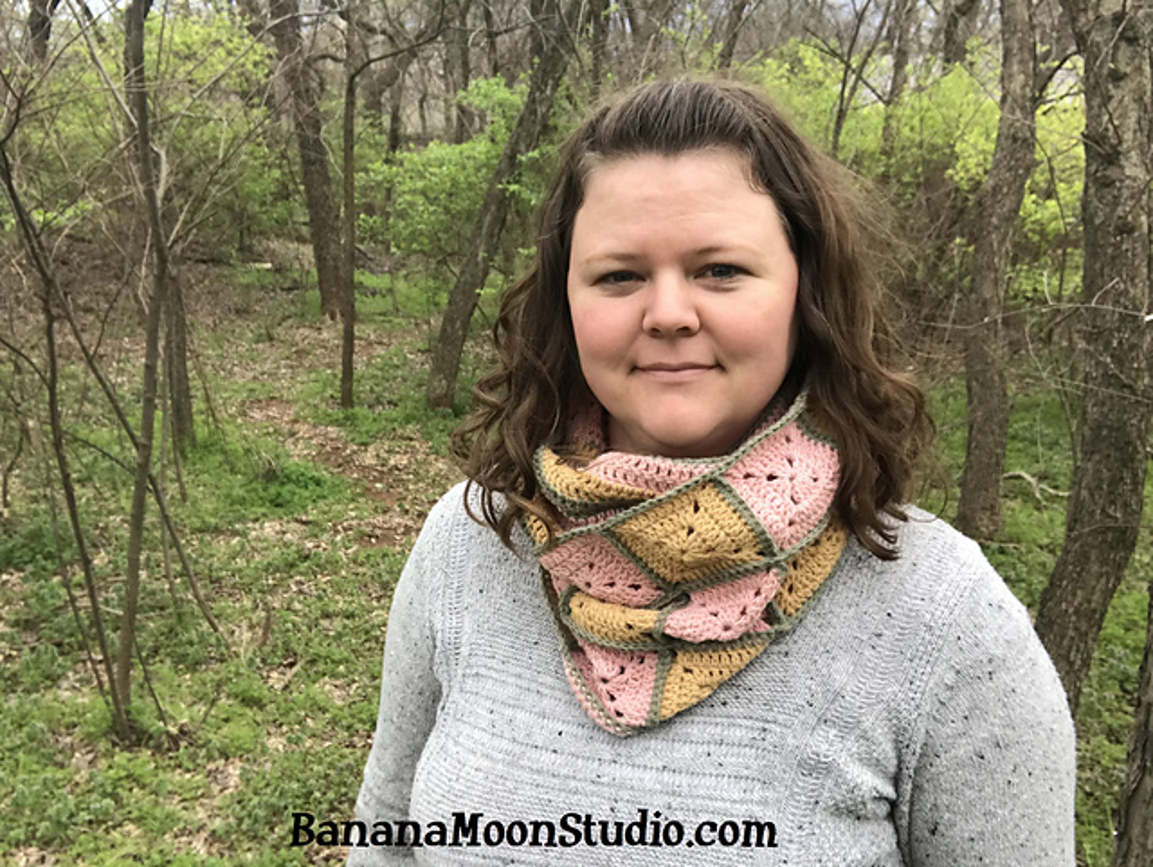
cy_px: 434
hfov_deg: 56.8
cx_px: 576
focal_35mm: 32
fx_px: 1067
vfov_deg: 44.2
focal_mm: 2.87
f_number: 2.2
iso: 25
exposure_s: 1/120
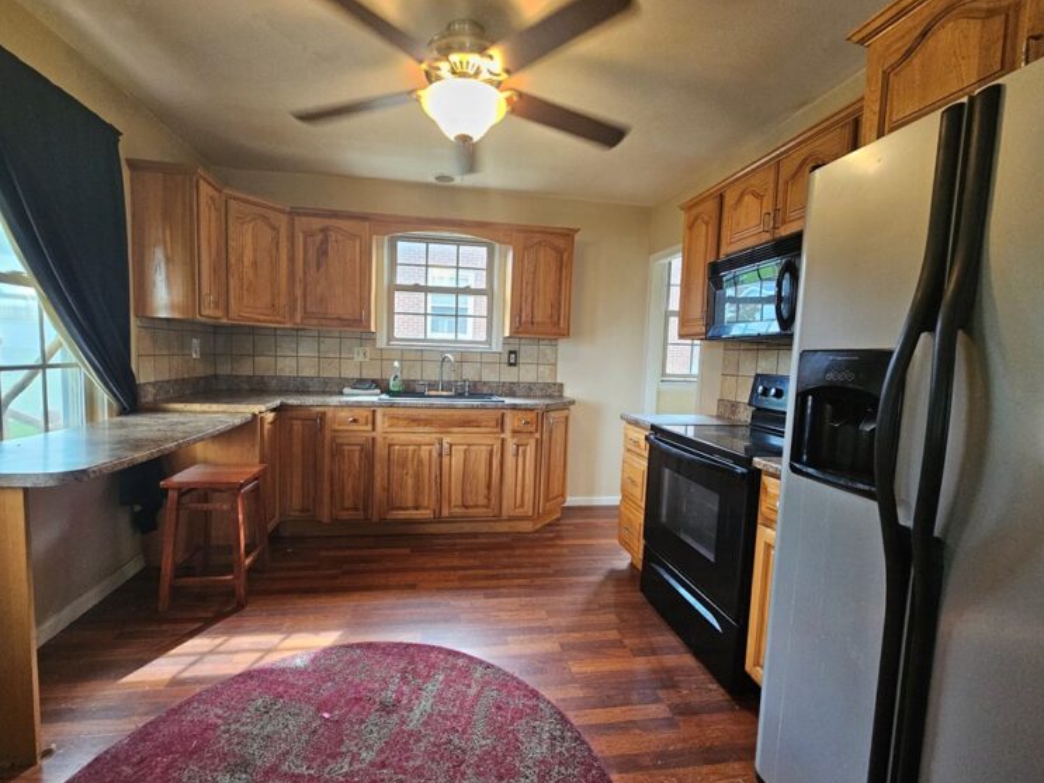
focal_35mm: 14
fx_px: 422
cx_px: 495
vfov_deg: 85.7
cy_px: 398
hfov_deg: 102.0
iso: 400
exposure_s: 1/60
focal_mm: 2.2
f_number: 2.2
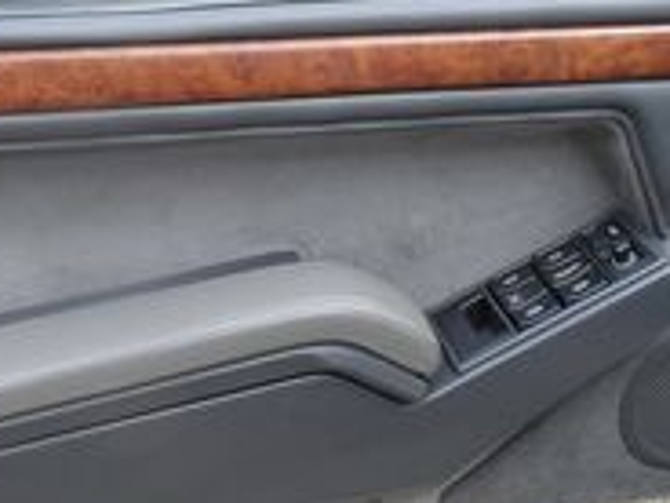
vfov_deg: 30.9
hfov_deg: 40.4
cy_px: 281
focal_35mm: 47
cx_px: 310
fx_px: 910
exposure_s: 1/30
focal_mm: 4
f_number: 3.2
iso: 100
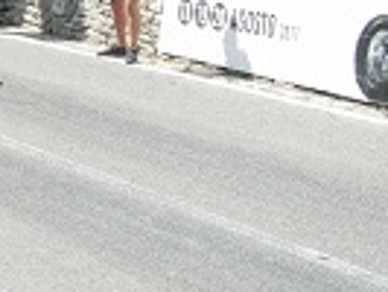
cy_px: -26
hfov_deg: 15.3
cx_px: -99
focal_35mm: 123
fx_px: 1380
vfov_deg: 11.9
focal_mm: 7.3
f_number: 7.6
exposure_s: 1/1000
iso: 800
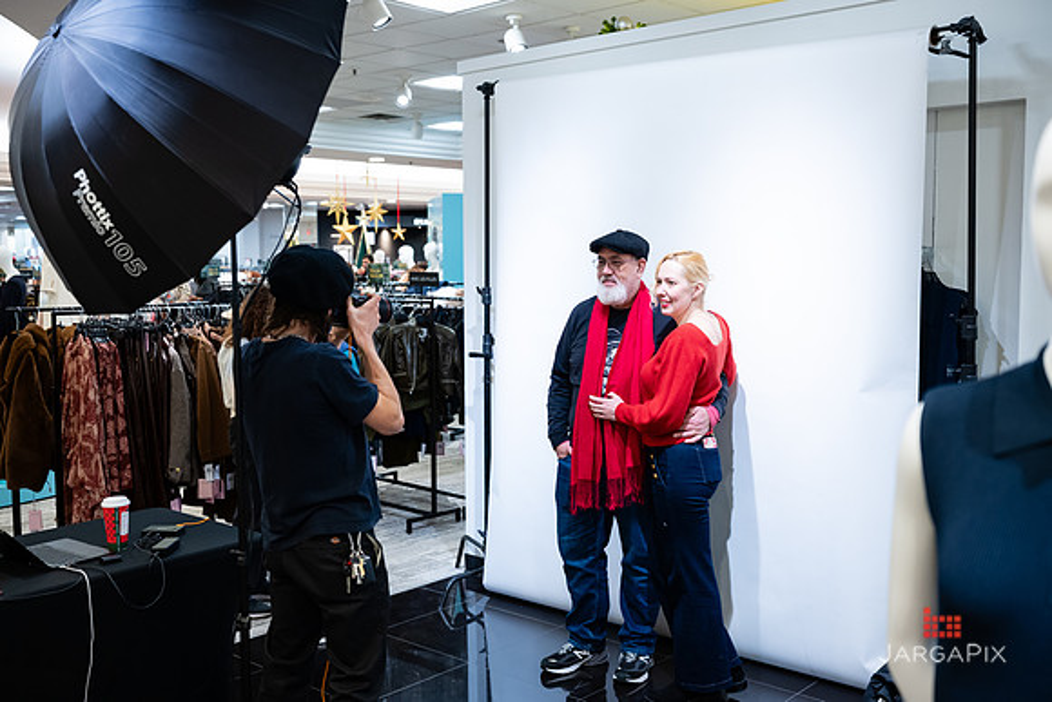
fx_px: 1048
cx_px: 526
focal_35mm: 36
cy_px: 351
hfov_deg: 53.3
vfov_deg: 37.0
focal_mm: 35
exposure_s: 1/125
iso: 1000
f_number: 3.2
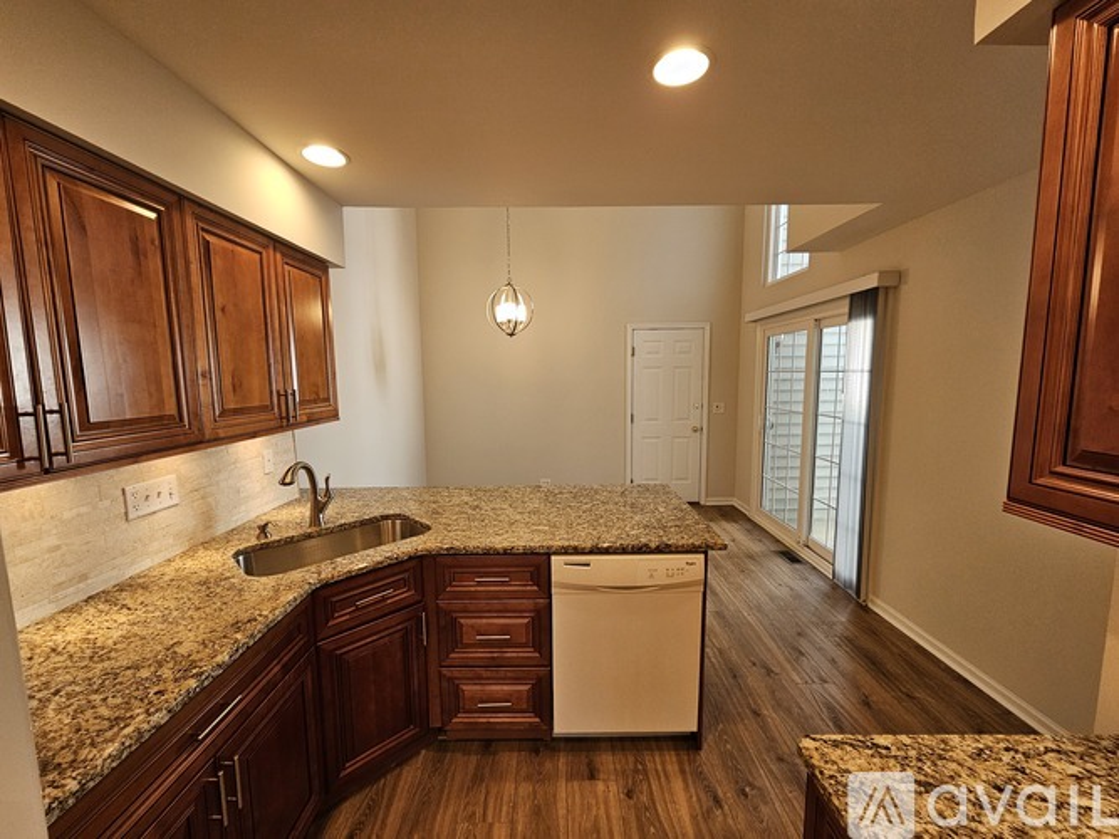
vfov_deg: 89.9
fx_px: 420
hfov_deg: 106.2
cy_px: 420
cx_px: 560
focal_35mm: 13
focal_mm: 2.2
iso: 160
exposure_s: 1/100
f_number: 2.2
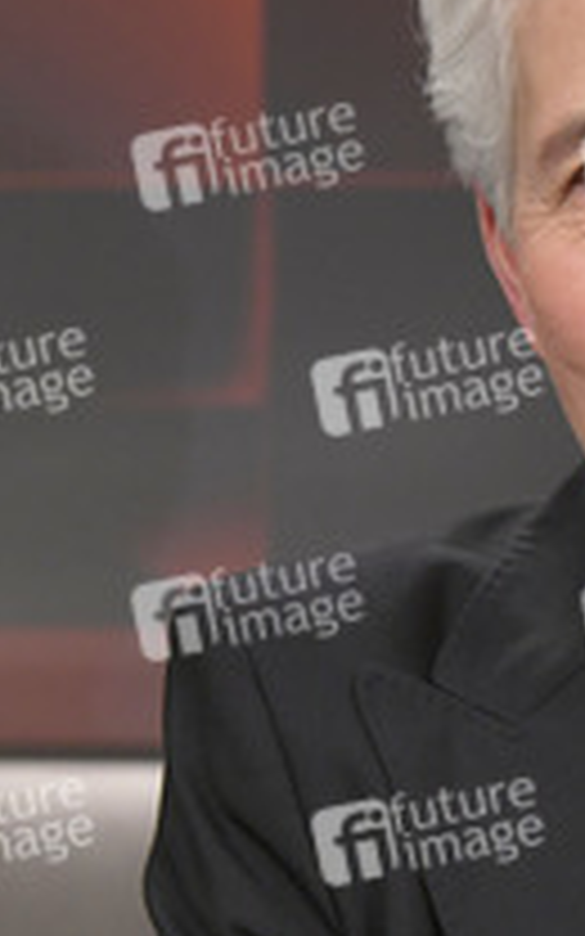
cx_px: 758
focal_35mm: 106
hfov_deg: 12.0
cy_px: 270
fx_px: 2704
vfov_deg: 19.5
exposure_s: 1/200
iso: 2500
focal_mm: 48
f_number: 6.3
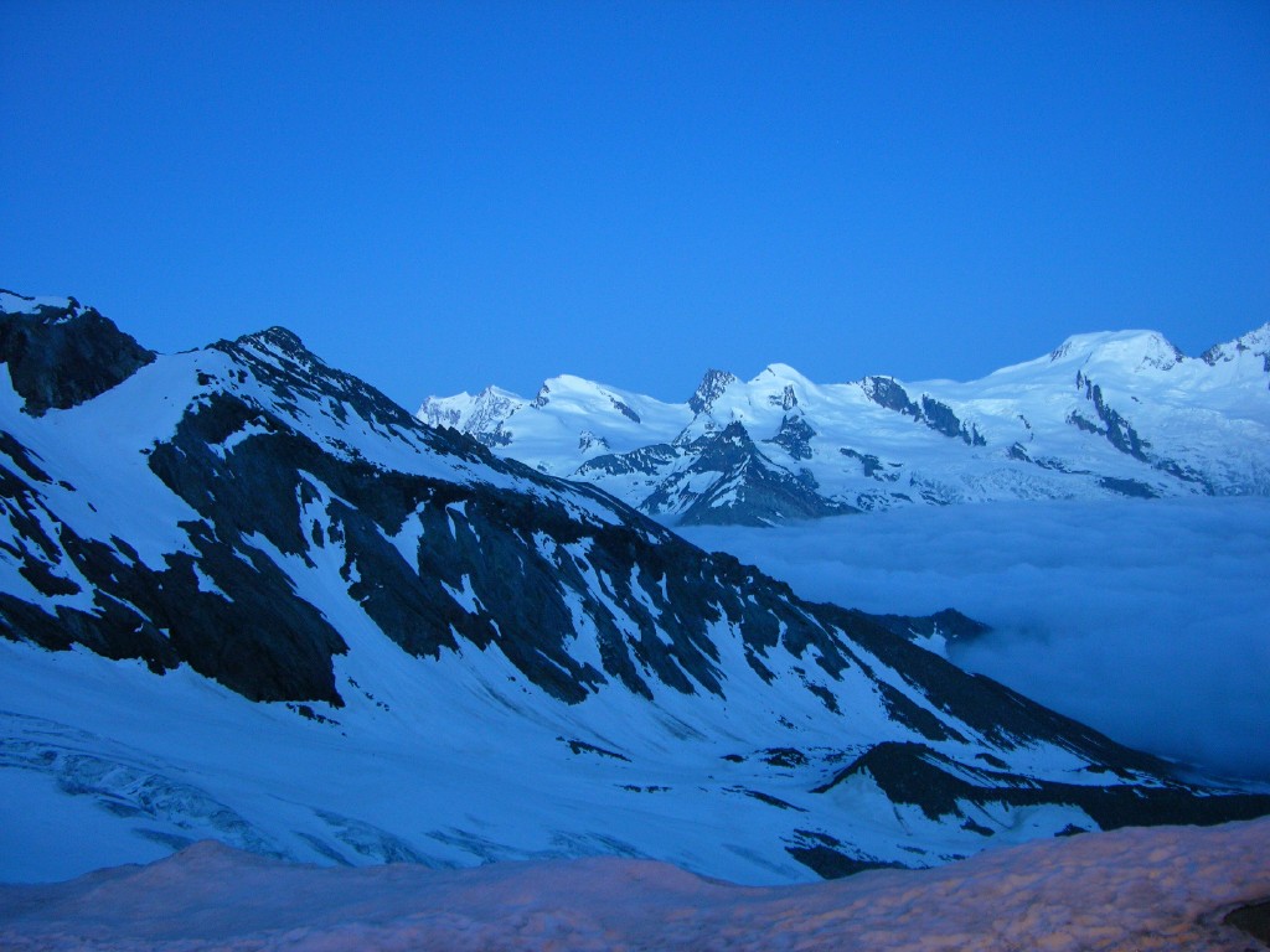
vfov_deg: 40.7
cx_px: 635
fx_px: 1284
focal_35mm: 35
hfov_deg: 52.6
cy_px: 476
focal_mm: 8.9
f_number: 2.8
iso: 200
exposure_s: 2
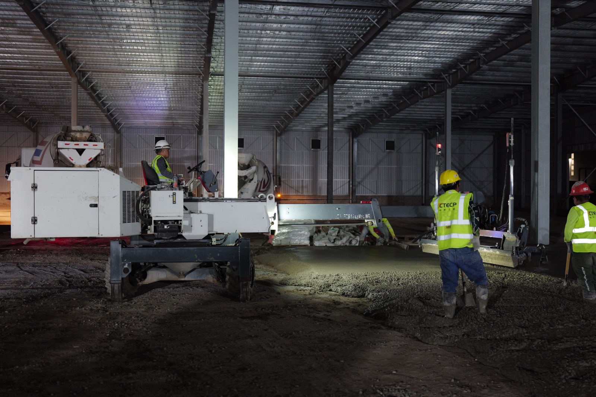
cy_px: 198
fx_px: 711
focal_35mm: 43
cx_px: 298
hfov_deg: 45.5
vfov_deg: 31.2
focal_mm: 43
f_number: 2
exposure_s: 1/80
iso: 3200
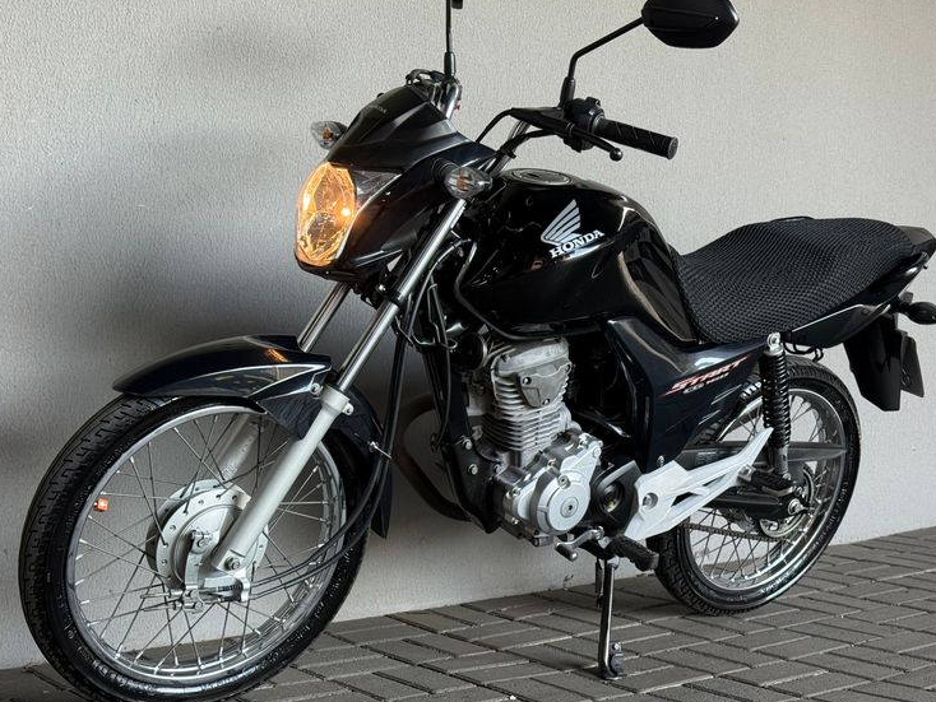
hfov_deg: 36.2
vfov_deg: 27.5
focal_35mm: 53
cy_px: 353
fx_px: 1434
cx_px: 488
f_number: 1.78
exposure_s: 1/120
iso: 125
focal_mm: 6.76
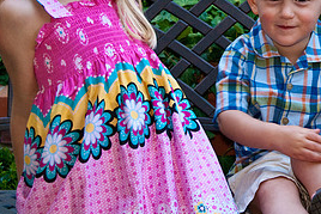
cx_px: 305
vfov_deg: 9.6
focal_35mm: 143
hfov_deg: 14.2
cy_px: 32
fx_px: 1276
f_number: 7.1
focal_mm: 44
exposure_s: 1/100
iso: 800
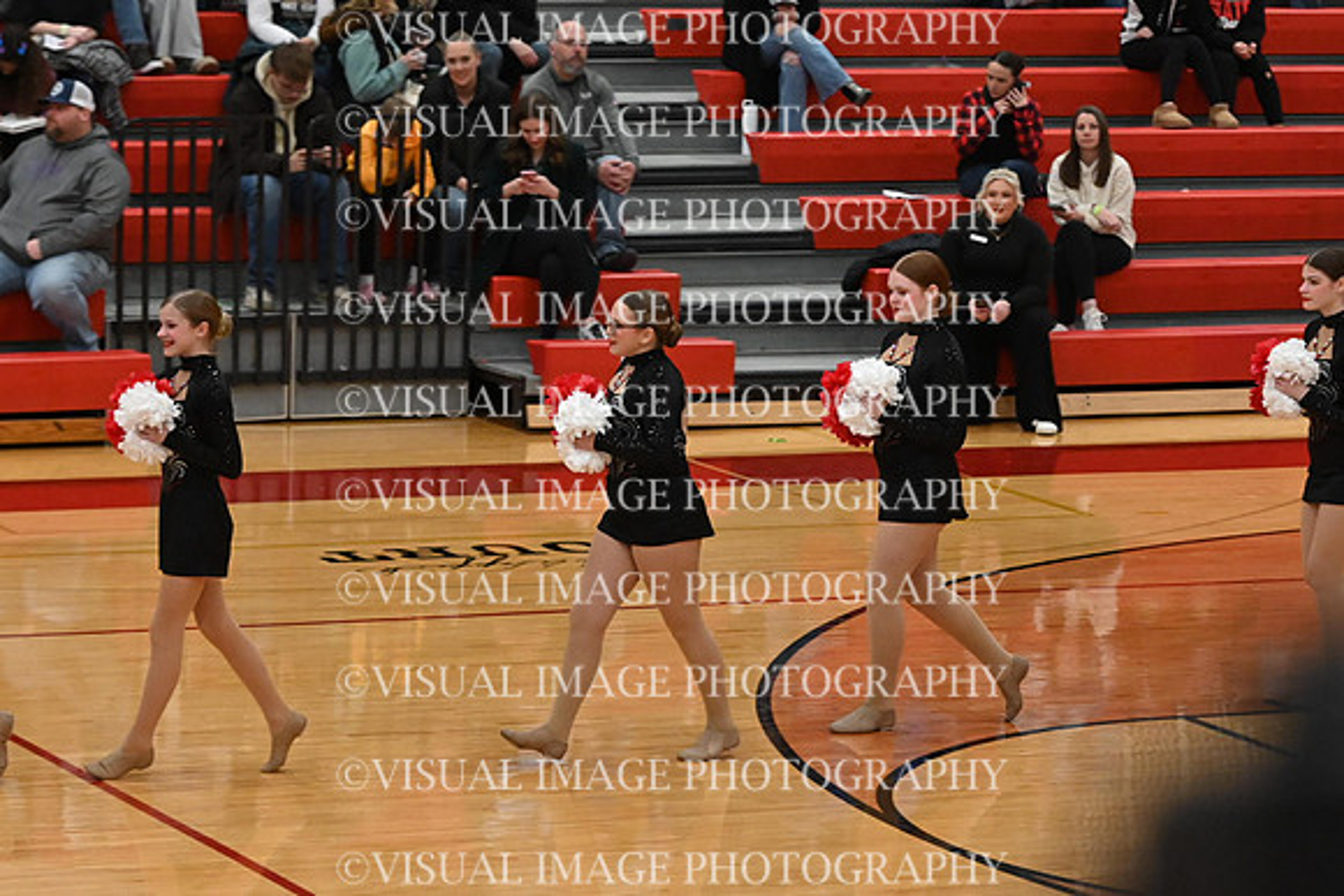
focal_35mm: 168
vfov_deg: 8.2
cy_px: 448
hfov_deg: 12.2
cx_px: 672
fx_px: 6273
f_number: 4
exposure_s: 1/400
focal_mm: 112
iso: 6400
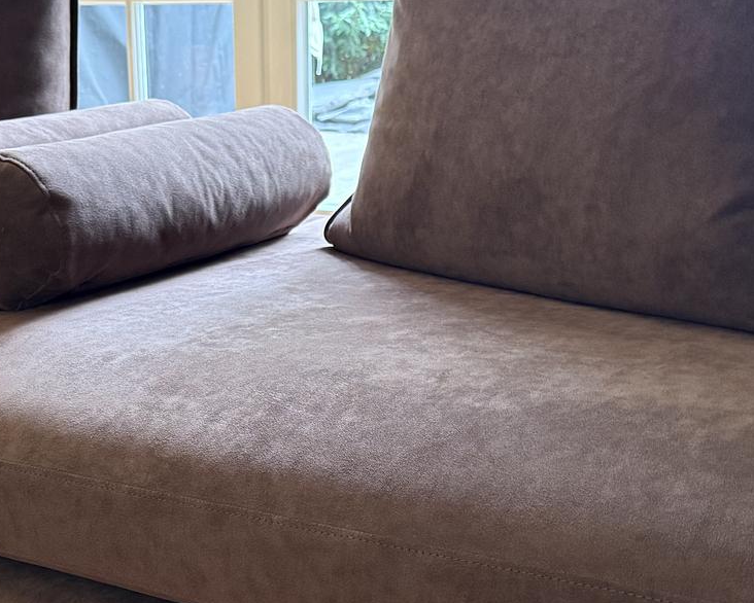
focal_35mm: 64
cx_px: 256
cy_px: 406
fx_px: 1429
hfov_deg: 29.4
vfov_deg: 23.7
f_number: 1.78
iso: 400
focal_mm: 6.76
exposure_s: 1/50
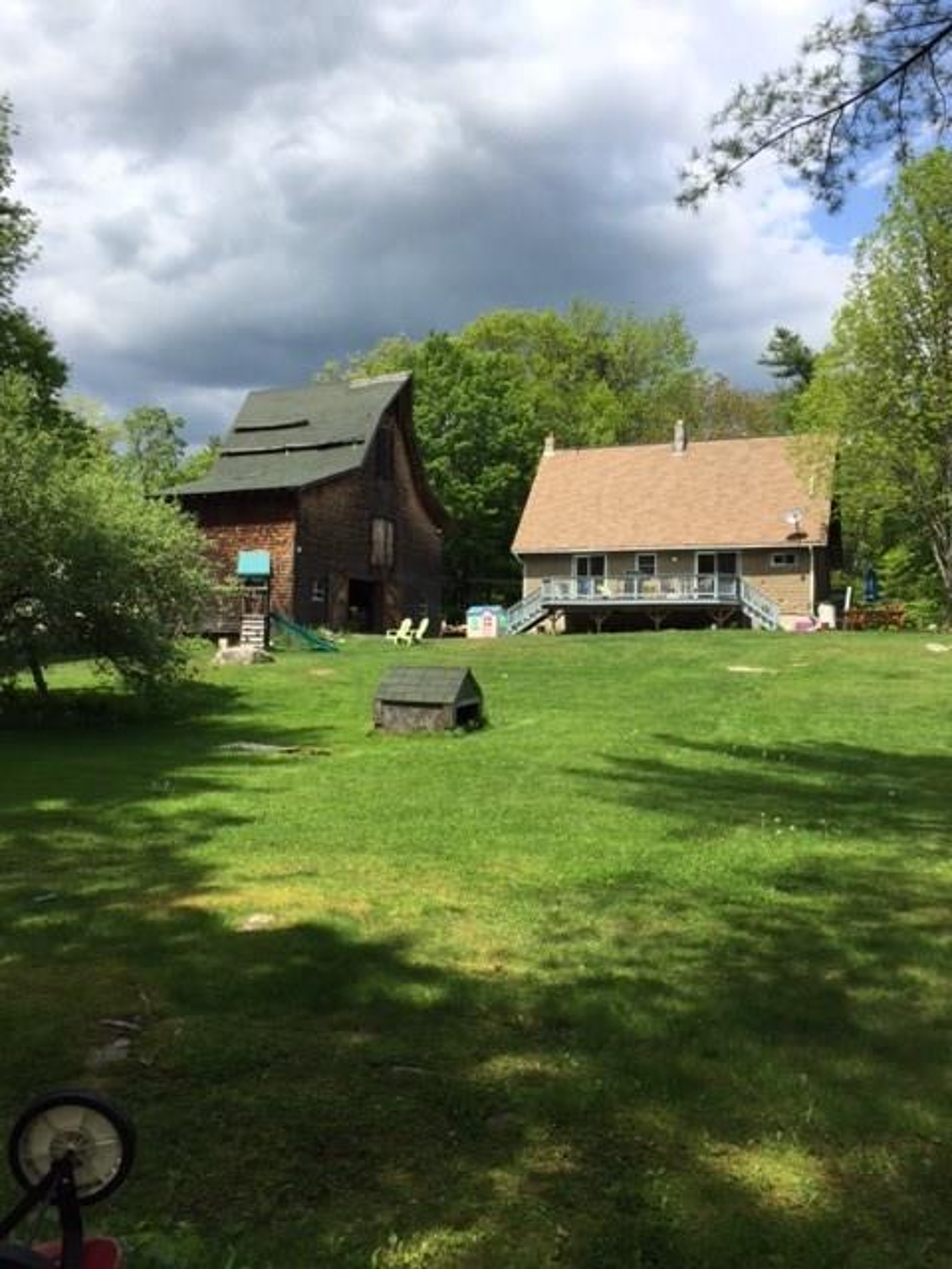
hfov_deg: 48.2
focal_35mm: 29
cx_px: 476
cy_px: 634
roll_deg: +0.4
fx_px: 1063
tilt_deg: +3.4
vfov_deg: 61.7
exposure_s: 1/2083
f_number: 2.2
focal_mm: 4.15
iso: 32
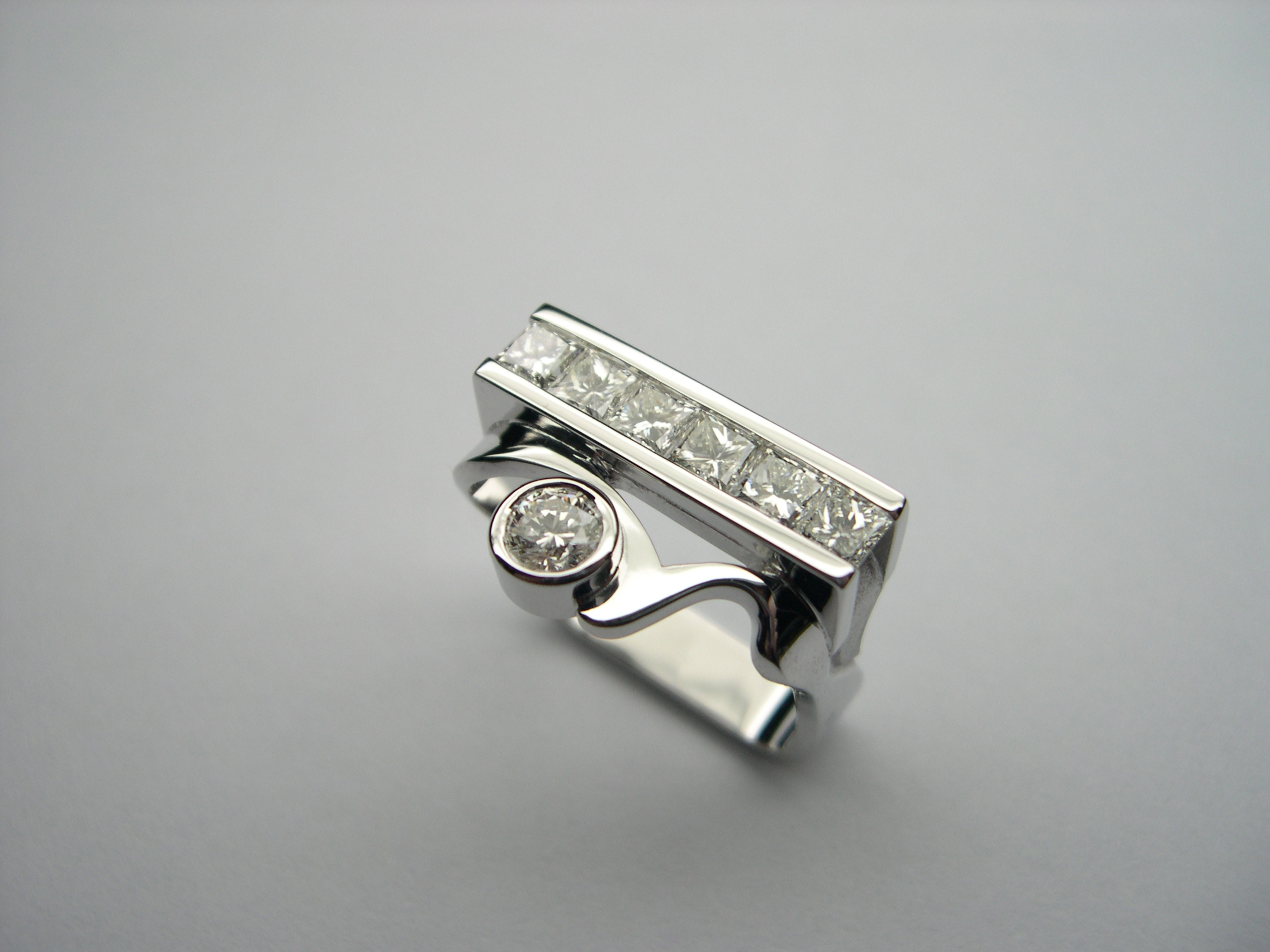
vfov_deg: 37.7
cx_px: 635
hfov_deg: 49.0
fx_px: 1394
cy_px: 476
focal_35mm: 38
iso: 100
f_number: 2.8
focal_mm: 8
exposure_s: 1/1000
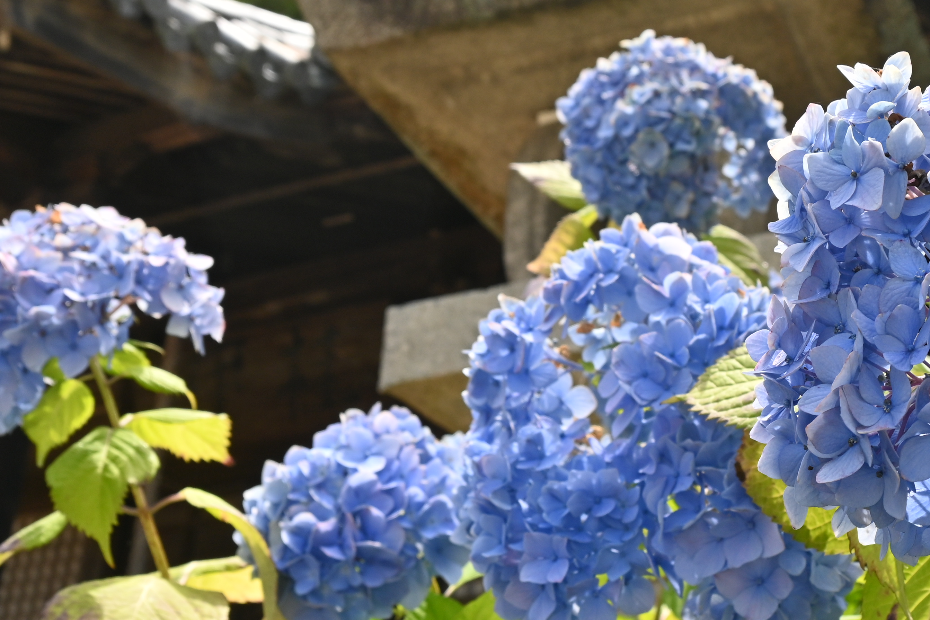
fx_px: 1487
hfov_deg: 34.3
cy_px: 402
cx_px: 642
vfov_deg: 23.5
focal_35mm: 58
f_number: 6.3
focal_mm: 18.5
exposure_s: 1/320
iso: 100
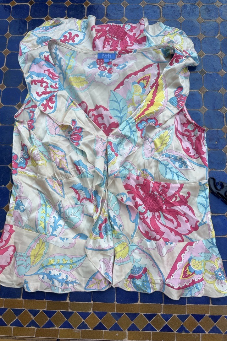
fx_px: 246
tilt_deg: -78.2
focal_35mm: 26
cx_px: 108
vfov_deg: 69.4
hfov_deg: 49.5
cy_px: 175
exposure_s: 1/213
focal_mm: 6.86
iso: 64
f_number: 1.78
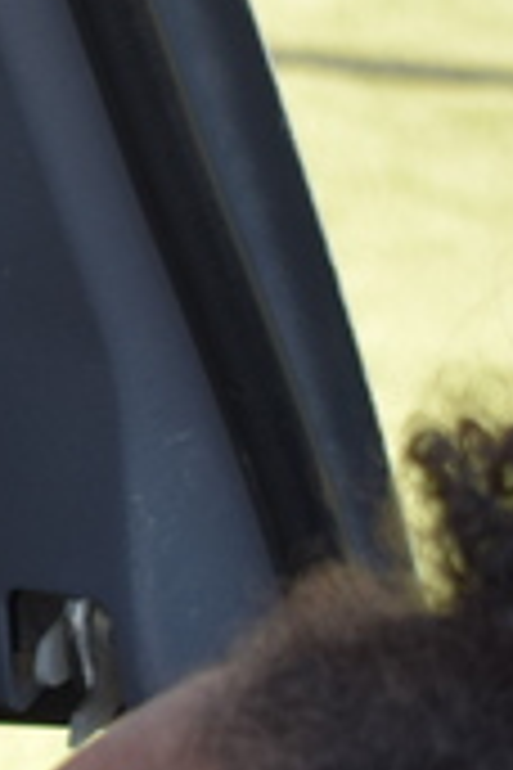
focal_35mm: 432
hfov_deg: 3.2
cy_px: 626
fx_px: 9233
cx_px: -614
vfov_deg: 4.8
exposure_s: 1/125
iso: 125
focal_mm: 48
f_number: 5.6
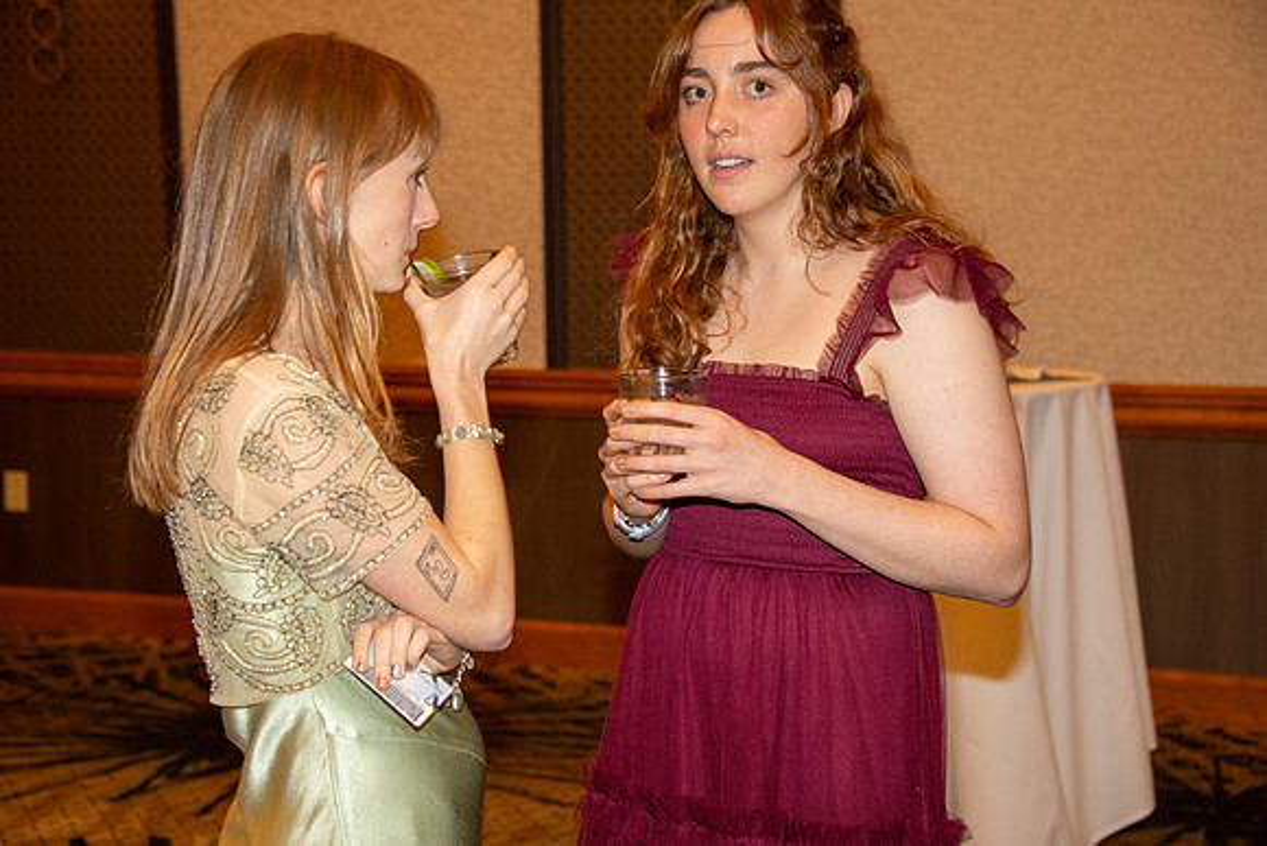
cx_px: 634
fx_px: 2534
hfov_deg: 28.1
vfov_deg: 18.9
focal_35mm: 72
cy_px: 423
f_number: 5.6
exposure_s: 1/60
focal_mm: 72
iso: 2000
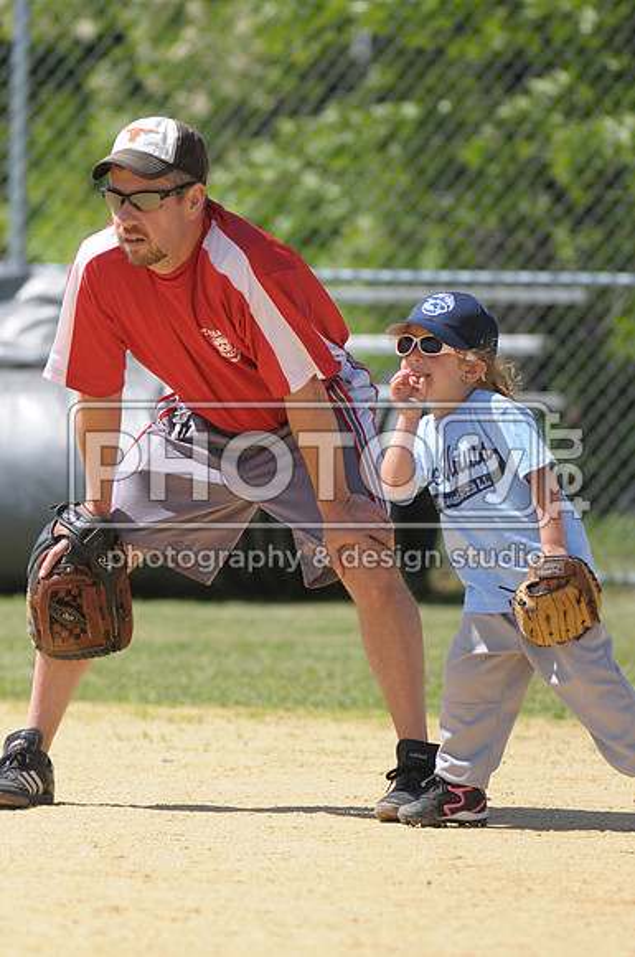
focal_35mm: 300
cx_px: 318
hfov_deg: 4.6
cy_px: 478
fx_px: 7961
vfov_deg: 6.9
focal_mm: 200
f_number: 4
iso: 640
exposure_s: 1/3200
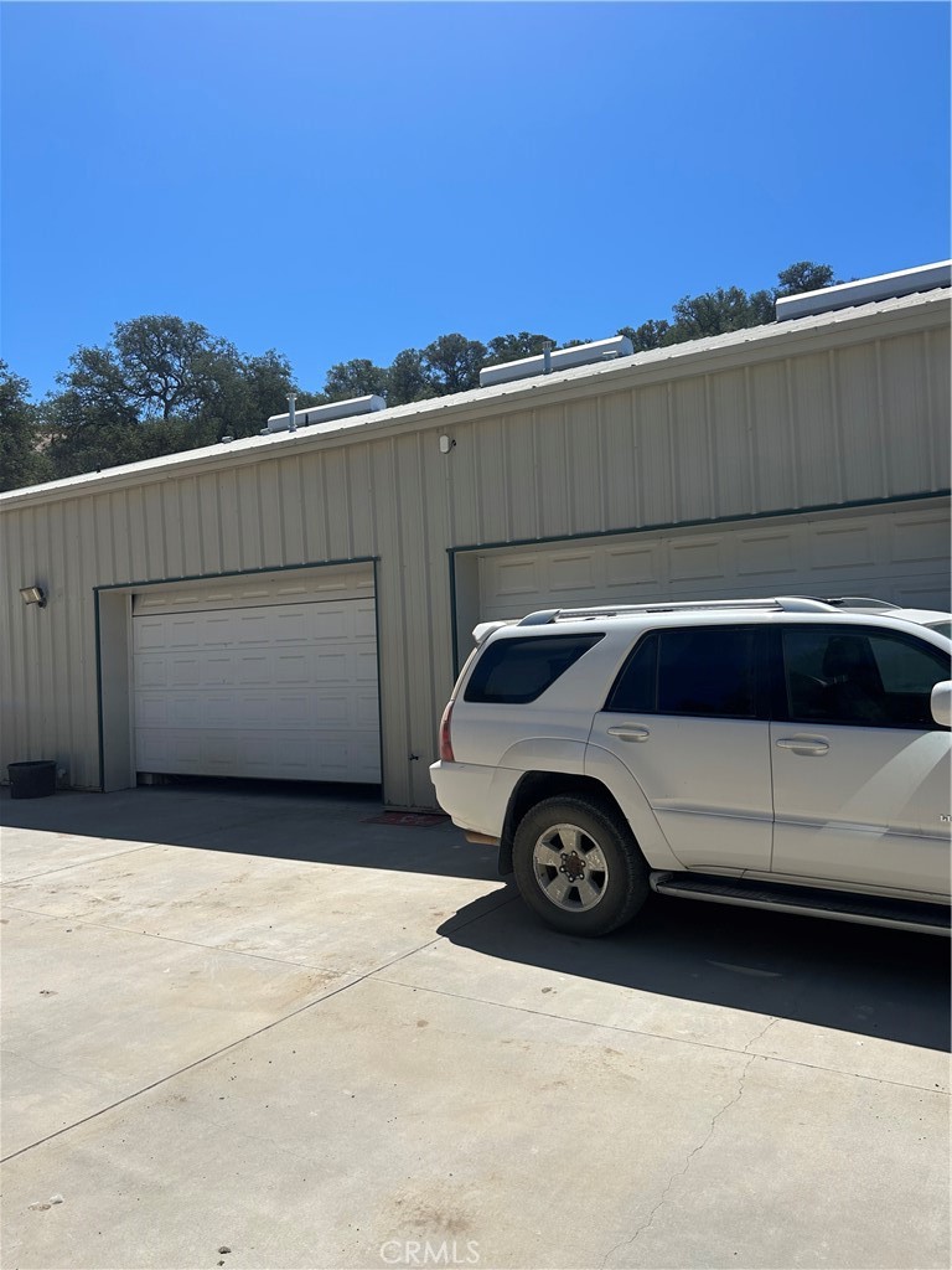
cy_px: 635
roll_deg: +2.9
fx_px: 953
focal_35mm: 26
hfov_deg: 53.1
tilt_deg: +0.2
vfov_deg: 67.3
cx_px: 476
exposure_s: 1/6211
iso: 50
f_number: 1.5
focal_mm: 5.7
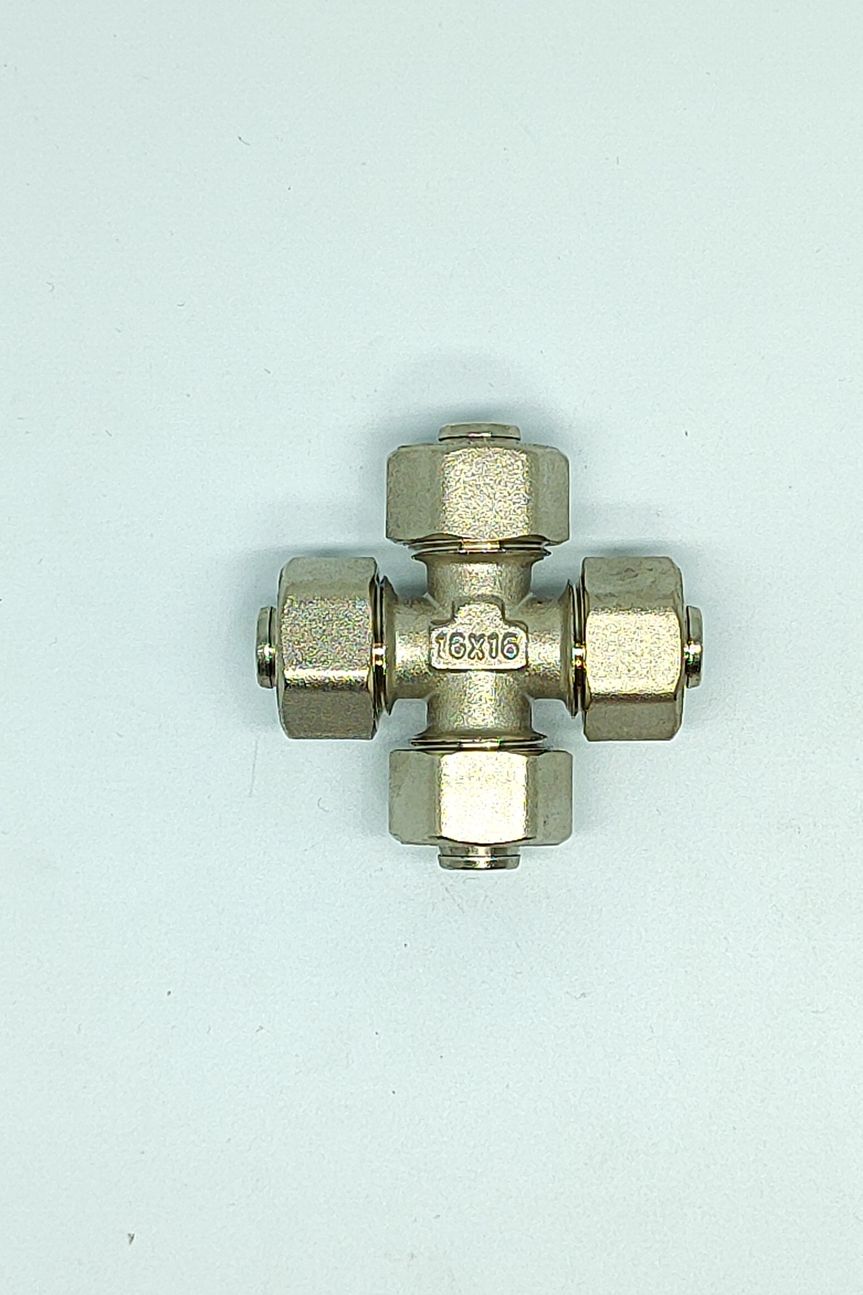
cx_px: 483
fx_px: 899
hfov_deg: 51.2
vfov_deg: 71.5
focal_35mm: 25
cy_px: 647
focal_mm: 5.89
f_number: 1.89
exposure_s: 1/125
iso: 100
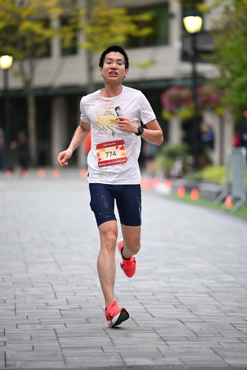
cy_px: 185
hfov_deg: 7.2
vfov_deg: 10.8
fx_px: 1954
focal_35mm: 190
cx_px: 124
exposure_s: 1/1250
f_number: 2.8
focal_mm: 190
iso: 1600
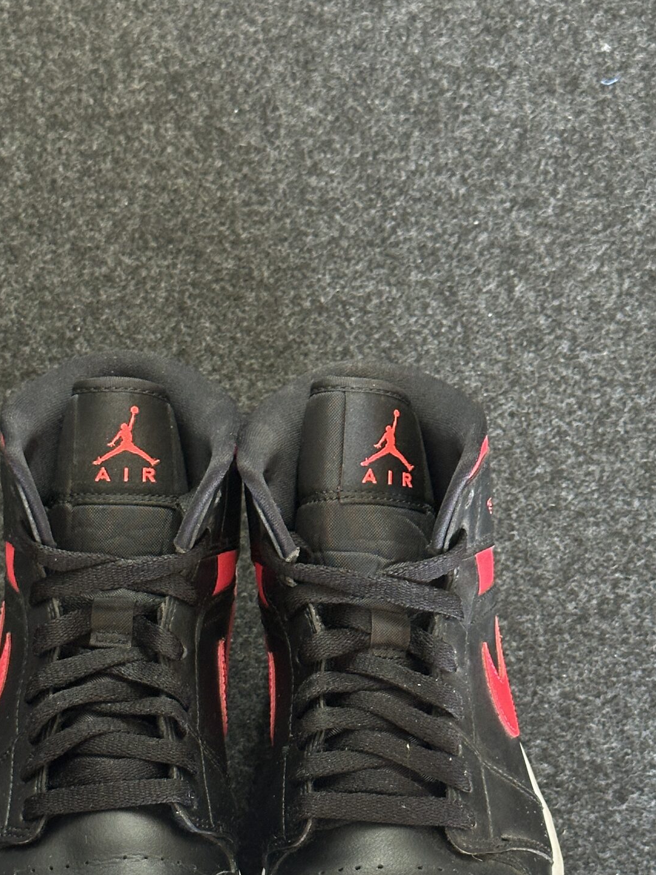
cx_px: 229
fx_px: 2148
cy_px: 722
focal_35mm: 85
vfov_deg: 22.7
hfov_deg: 17.3
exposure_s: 1/50
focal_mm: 6.86
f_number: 1.78
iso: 250
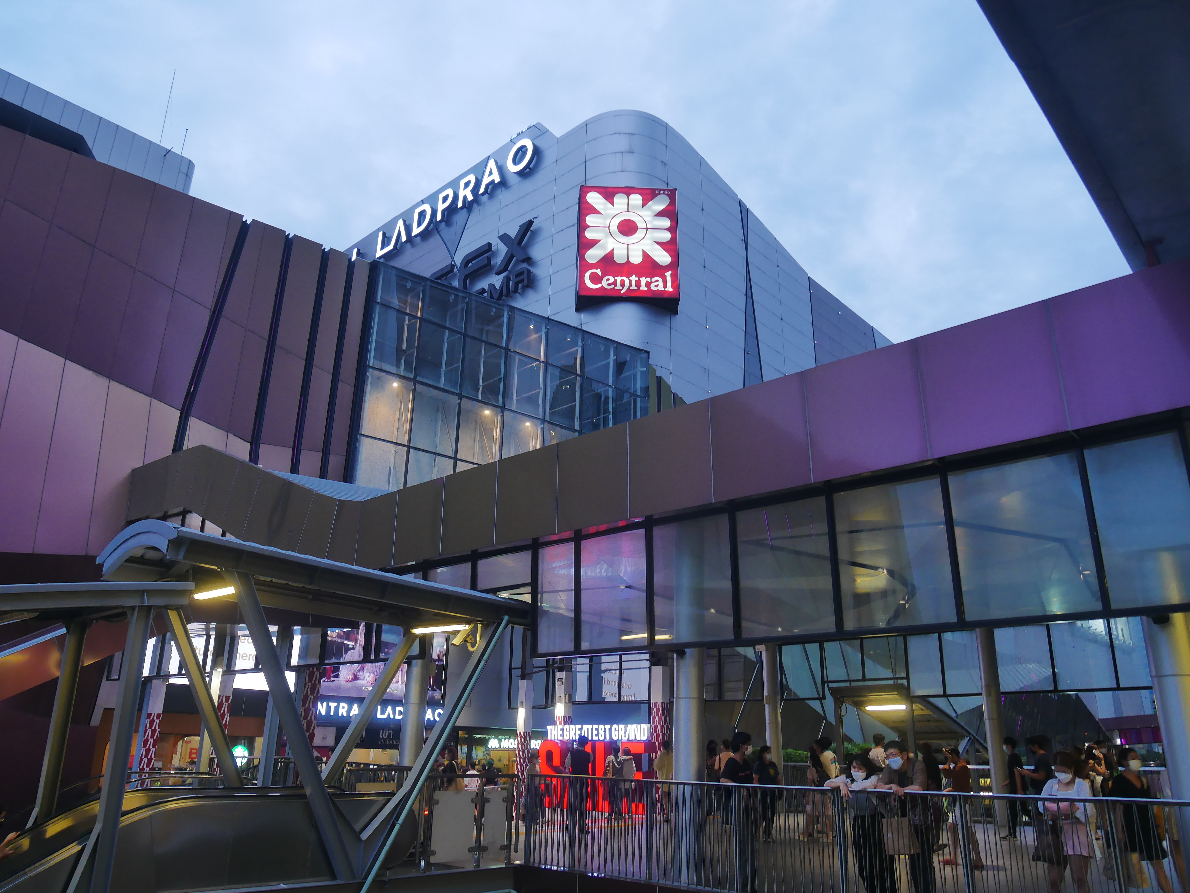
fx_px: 825
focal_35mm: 24
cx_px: 595
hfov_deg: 71.6
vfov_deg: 56.9
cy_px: 446
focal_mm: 12
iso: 320
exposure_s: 1/40
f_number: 4.5
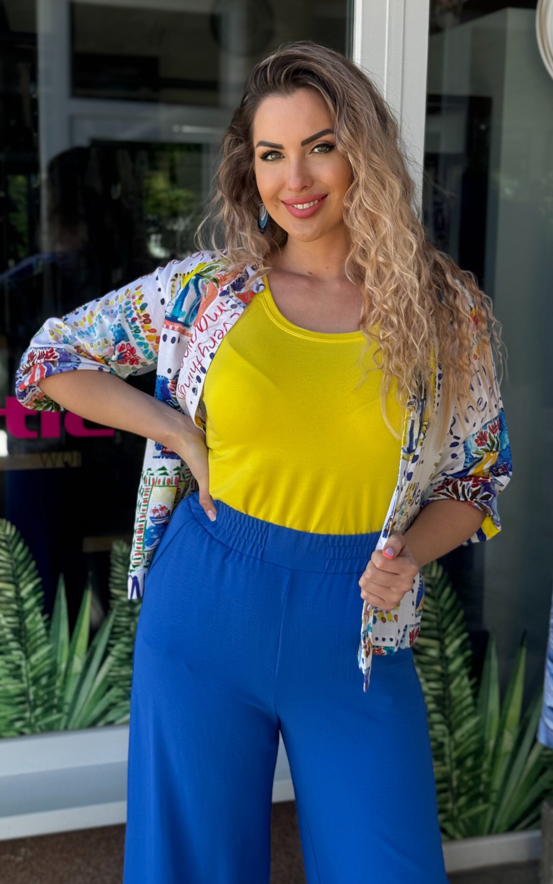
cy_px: 442
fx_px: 1230
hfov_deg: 25.3
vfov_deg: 39.6
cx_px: 252
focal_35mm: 51
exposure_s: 1/678
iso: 64
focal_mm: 6.76
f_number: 1.78
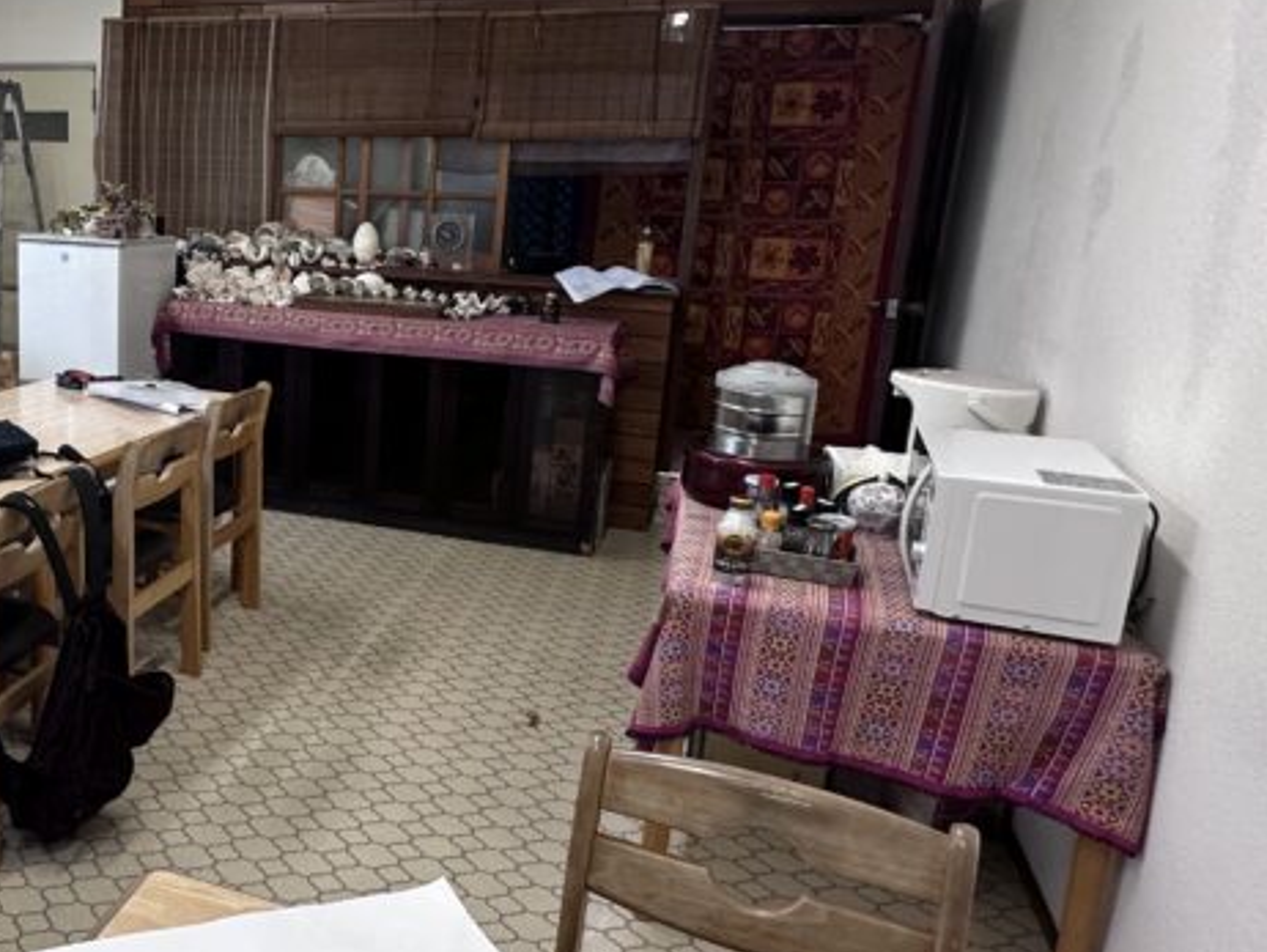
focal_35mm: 31
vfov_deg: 45.5
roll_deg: -2.1
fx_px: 1135
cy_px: 444
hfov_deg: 54.2
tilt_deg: -13.9
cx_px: 244
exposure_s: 1/120
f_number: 2.2
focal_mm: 2.22
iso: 250
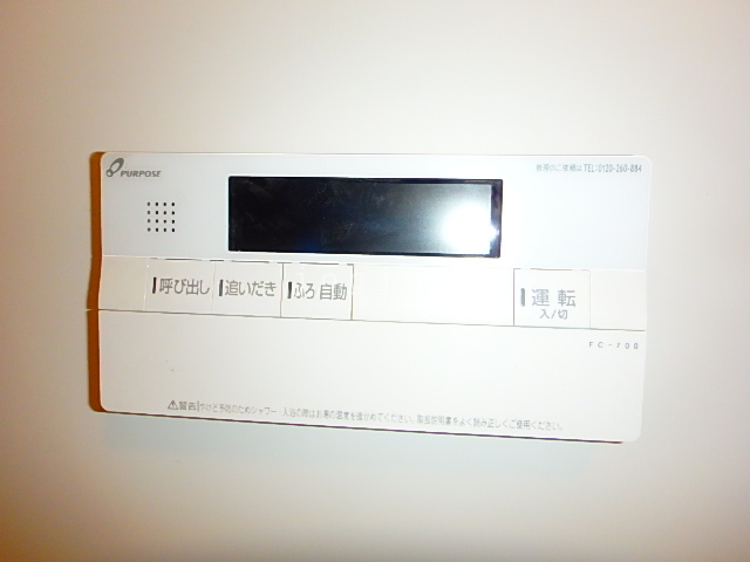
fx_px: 455
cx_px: 375
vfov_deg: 63.4
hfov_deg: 79.0
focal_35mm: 21
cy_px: 281
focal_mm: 3.7
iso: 250
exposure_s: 1/30
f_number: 3.5
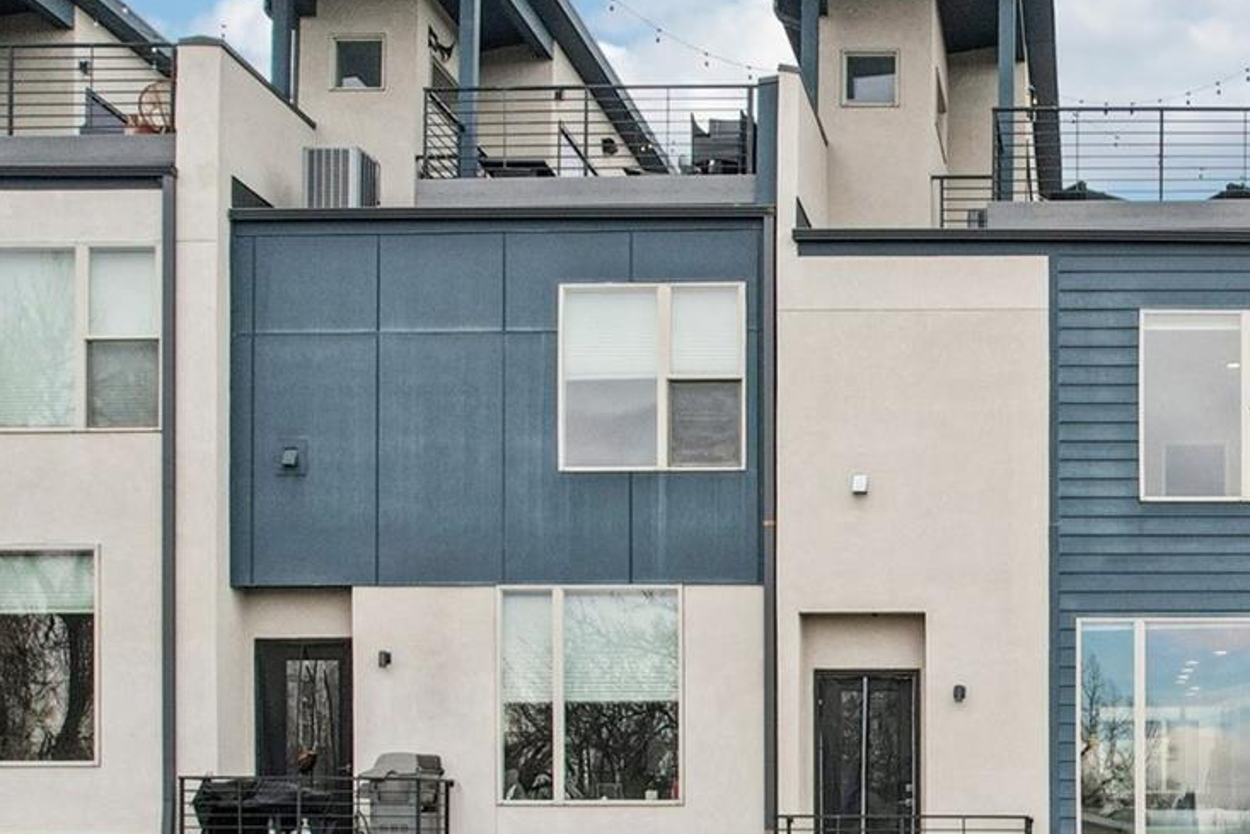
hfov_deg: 38.7
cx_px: 1090
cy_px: 585
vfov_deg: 27.8
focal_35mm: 48
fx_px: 1667
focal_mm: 8.4
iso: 120
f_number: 2.8
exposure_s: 1/160
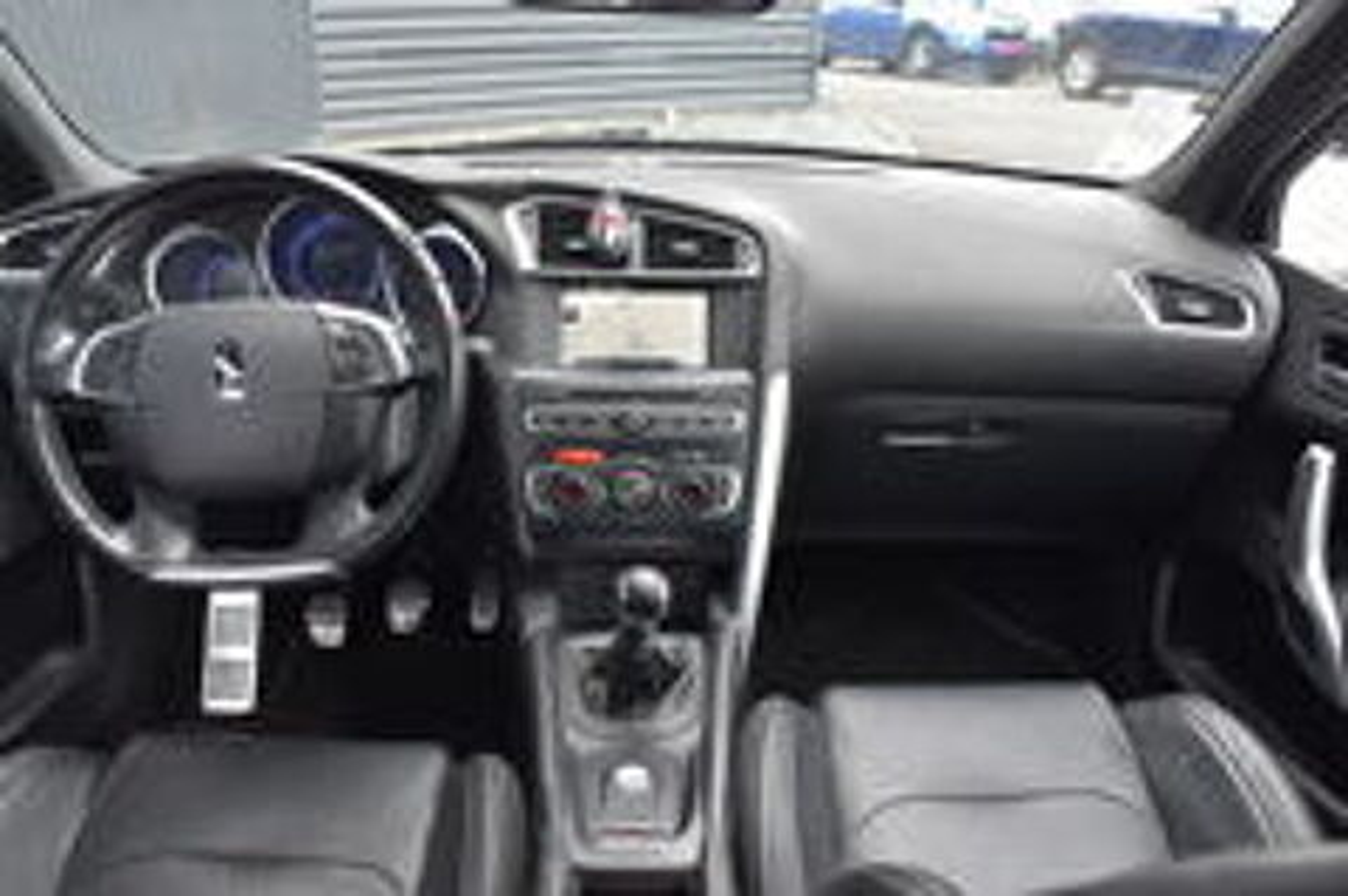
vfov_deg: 43.5
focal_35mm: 30
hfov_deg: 62.0
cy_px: 448
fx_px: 1122
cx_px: 674
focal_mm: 20
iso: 400
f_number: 5
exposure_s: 1/100
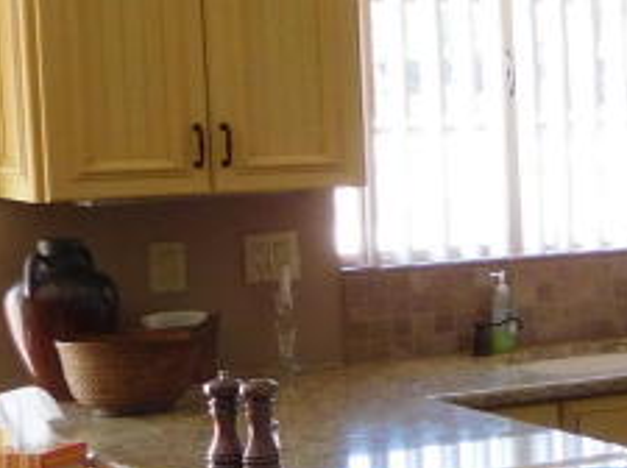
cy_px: 242
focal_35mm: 114
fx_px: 2062
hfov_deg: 13.9
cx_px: 1349
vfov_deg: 13.0
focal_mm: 4.5
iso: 160
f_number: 3.4
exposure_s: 1/30
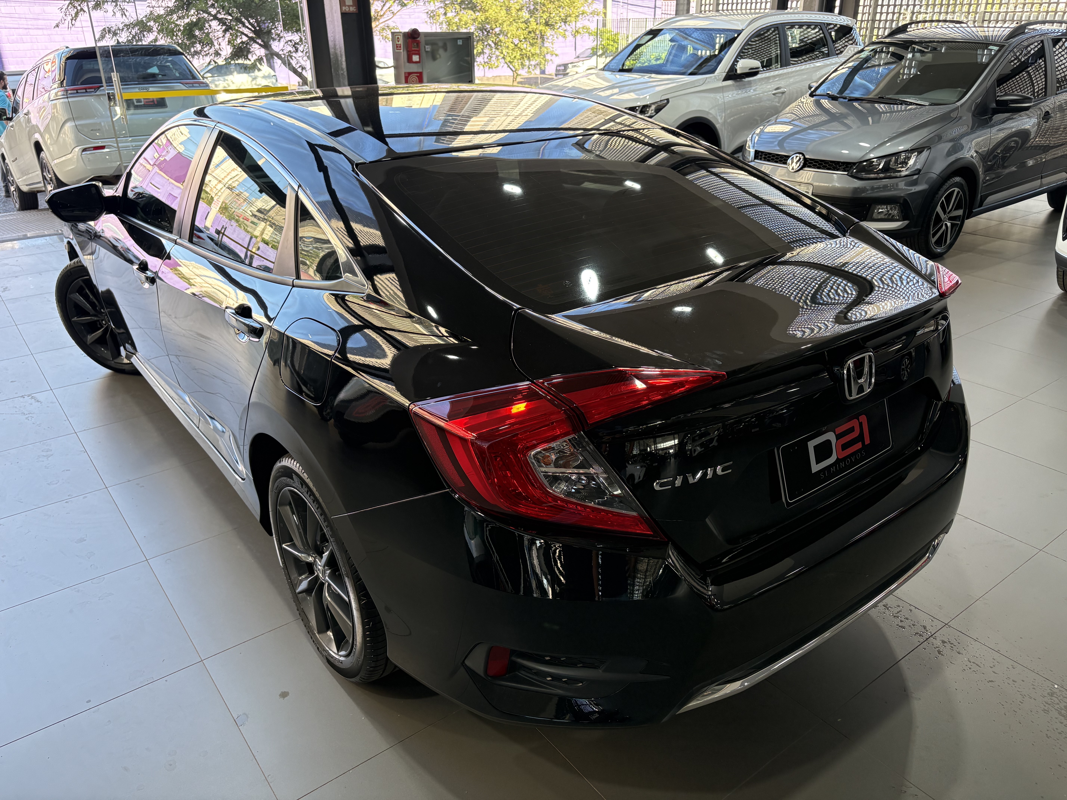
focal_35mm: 26
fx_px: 801
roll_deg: +1.3
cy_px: 400
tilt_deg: -24.9
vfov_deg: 53.1
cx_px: 534
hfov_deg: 67.3
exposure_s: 1/206
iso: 125
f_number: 1.6
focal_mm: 5.96
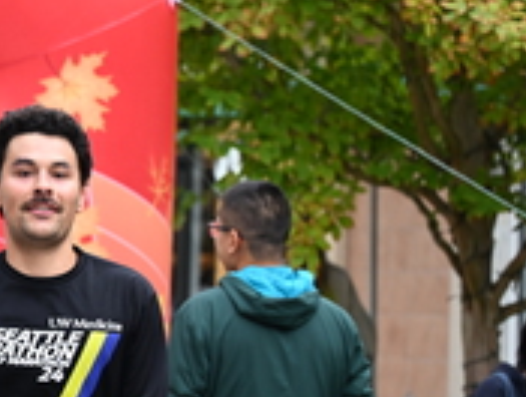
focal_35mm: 211
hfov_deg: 9.2
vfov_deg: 7.1
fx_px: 3213
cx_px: -96
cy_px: 317
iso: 640
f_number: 2.8
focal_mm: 70
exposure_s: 1/1600
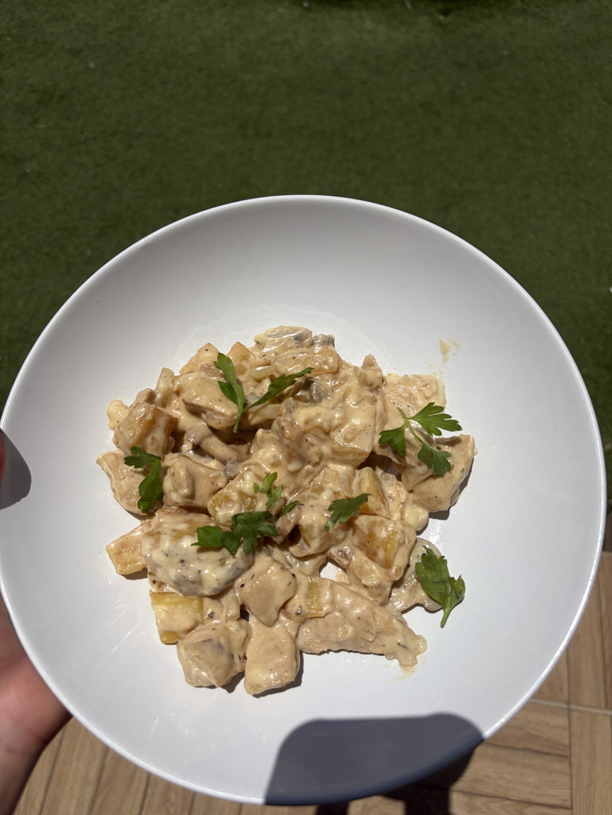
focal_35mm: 26
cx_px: 306
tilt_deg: -61.9
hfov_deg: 53.1
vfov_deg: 67.3
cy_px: 408
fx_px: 613
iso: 50
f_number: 1.6
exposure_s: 1/25000
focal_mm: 5.96
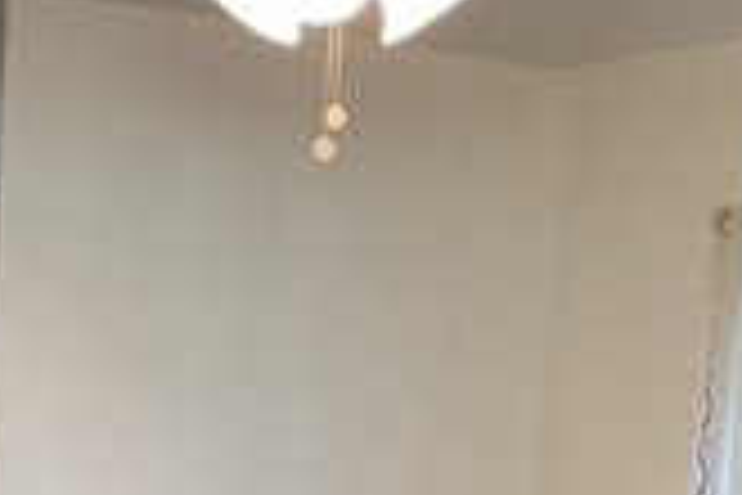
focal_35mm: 117
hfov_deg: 17.2
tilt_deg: -5.6
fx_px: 2411
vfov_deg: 11.2
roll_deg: -2.1
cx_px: 76
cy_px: 783
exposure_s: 1/60
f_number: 1.8
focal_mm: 3
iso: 125
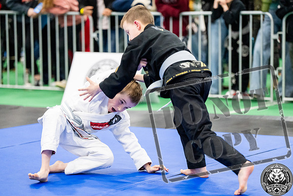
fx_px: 1115
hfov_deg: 15.0
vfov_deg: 10.0
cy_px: 98
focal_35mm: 137
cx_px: 146
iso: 6400
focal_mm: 137
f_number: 2.8
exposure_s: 1/500
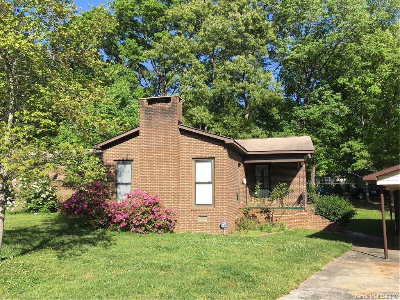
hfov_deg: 61.7
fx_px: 335
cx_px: 200
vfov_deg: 48.2
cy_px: 150
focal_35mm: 29
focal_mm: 4.15
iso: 25
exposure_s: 1/845
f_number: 2.2
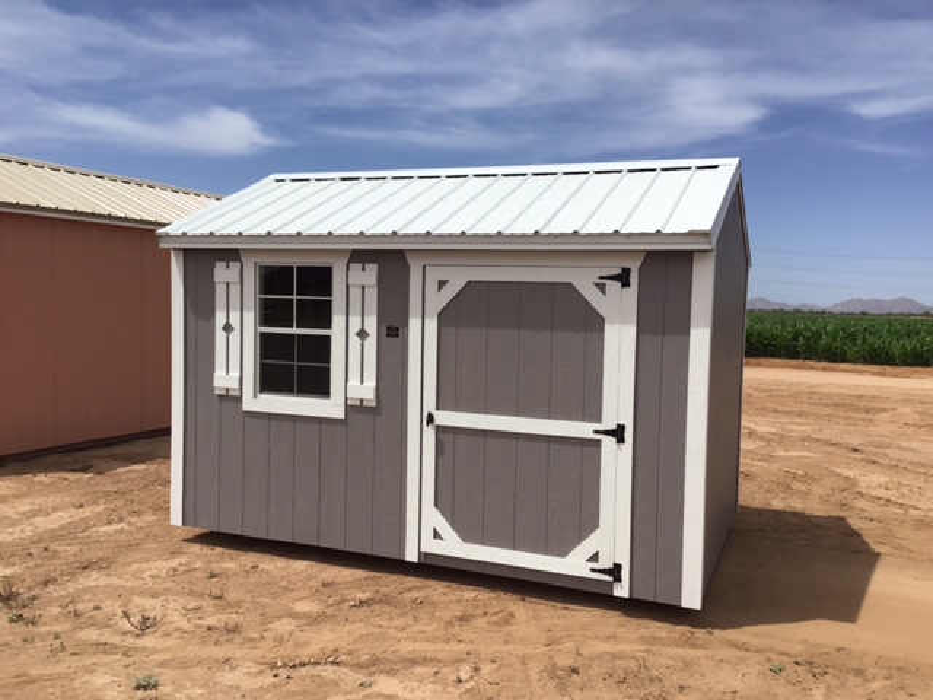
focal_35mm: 31
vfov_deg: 45.4
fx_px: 836
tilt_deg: -3.8
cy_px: 350
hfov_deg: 58.4
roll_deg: -1.3
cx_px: 466
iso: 25
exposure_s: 1/3268
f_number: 2.4
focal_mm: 3.3
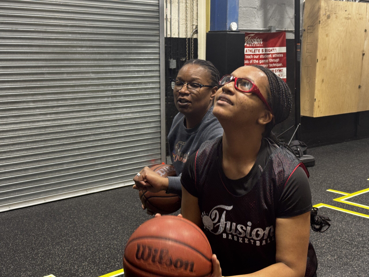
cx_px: 184
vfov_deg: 30.3
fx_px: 512
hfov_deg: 39.7
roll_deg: +0.6
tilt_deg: -10.0
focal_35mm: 48
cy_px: 138
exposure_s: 1/60
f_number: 1.78
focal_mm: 6.76
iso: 64
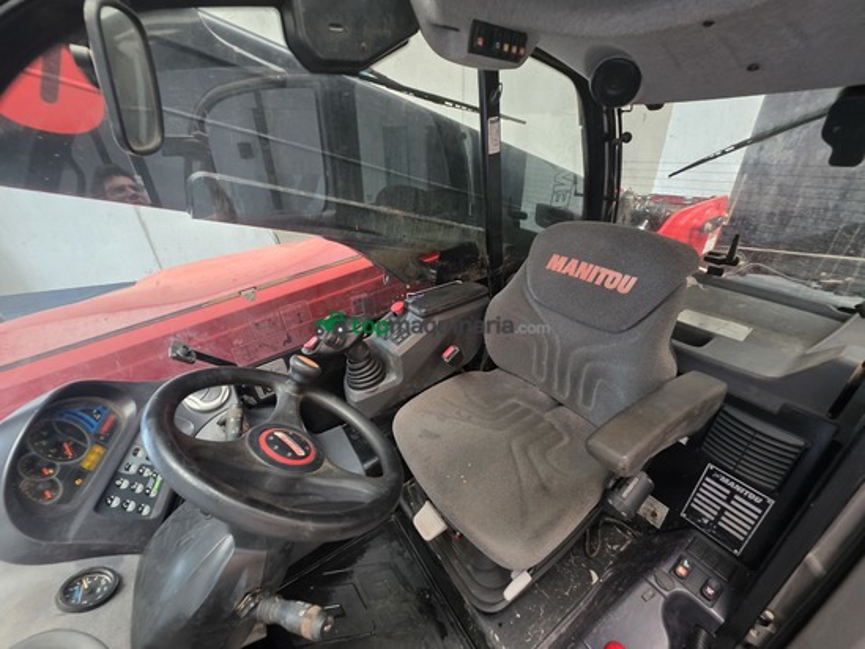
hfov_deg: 106.2
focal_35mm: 13
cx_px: 432
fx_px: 325
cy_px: 324
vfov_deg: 89.9
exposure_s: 1/50
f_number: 1.9
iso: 250
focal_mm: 2.2
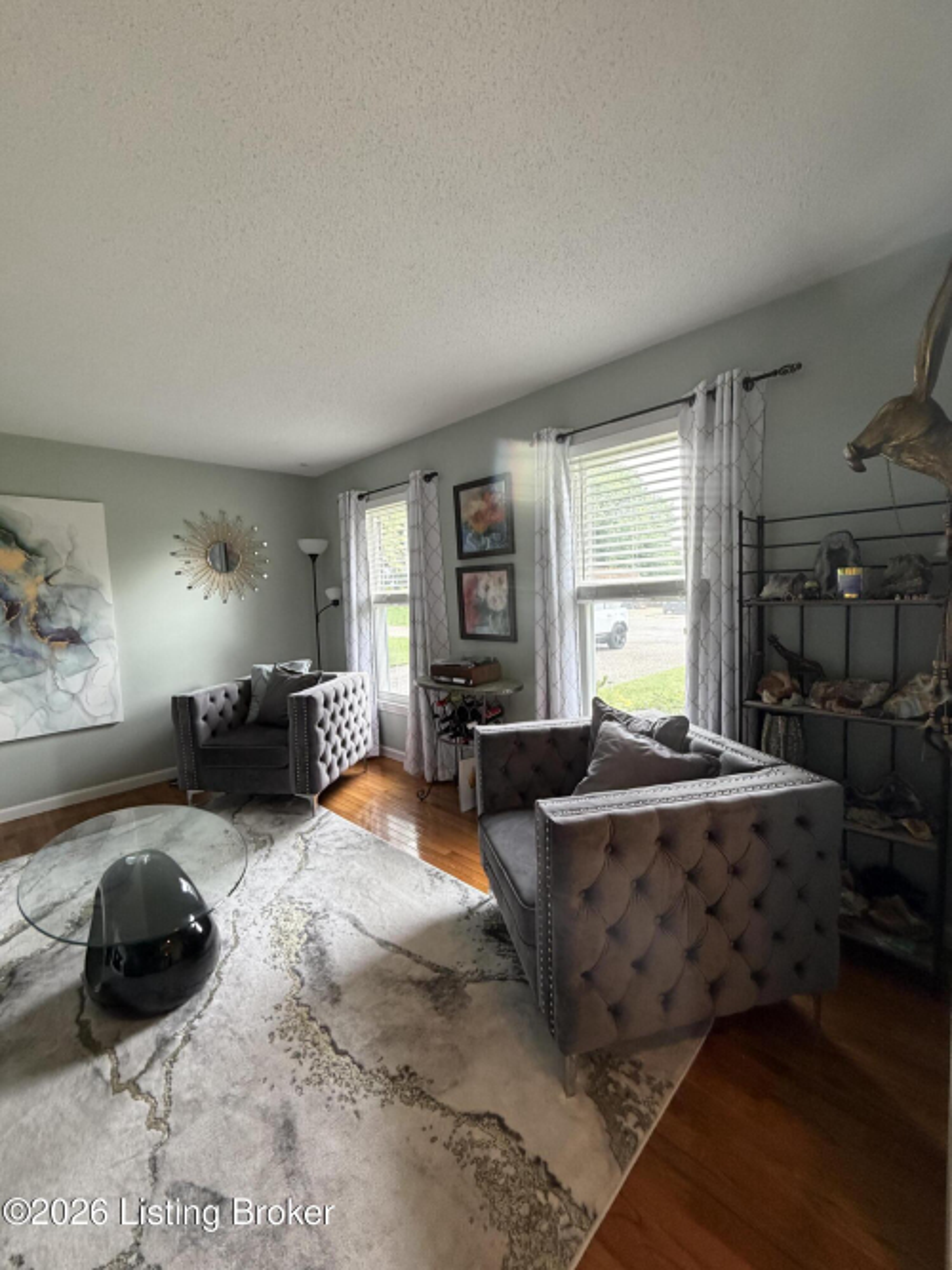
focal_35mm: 14
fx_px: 514
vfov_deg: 102.1
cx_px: 476
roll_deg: +2.8
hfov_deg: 85.7
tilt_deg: -4.4
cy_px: 635
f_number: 2.2
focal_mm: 2.22
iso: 320
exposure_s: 1/60
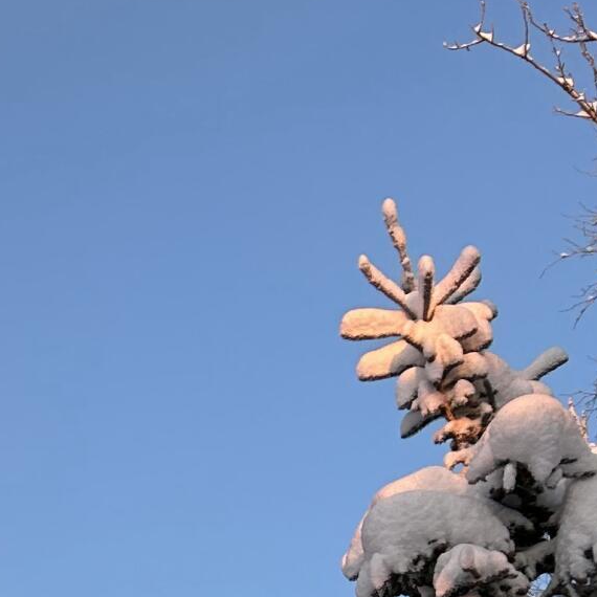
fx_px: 2361
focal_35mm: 121
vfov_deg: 13.2
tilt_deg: +24.4
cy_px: 1013
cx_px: -885
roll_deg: +5.7
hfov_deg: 11.6
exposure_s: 1/266
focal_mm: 5.7
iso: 40
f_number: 1.5
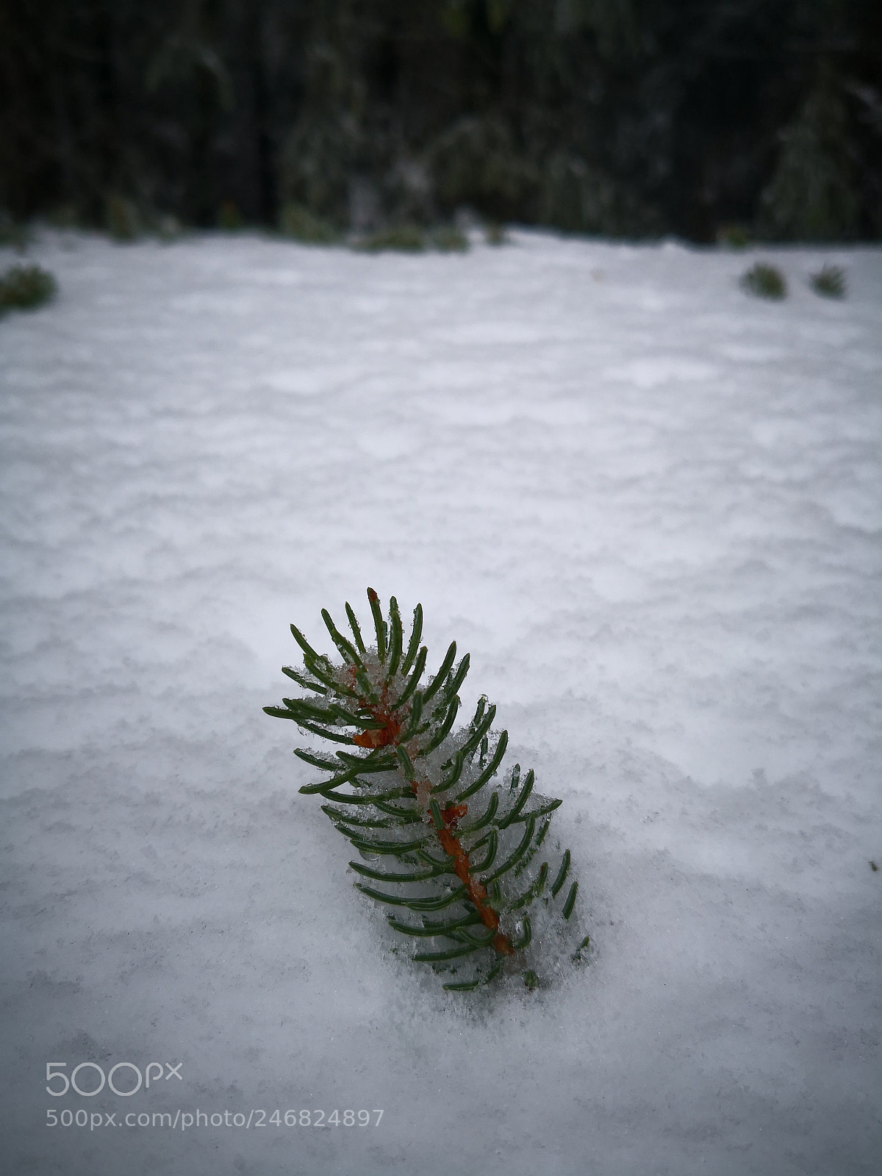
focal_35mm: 27
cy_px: 588
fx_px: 917
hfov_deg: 51.4
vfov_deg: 65.3
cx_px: 441
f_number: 1.6
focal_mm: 3.95
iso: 50
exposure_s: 1/204
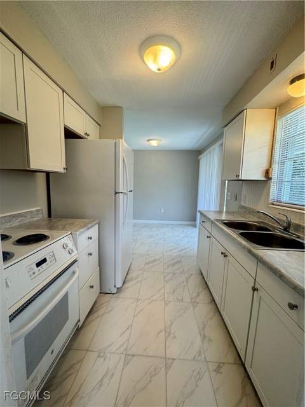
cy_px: 204
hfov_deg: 85.7
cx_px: 152
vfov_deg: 102.1
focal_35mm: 14
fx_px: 164
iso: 160
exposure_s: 1/120
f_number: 2.2
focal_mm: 2.22
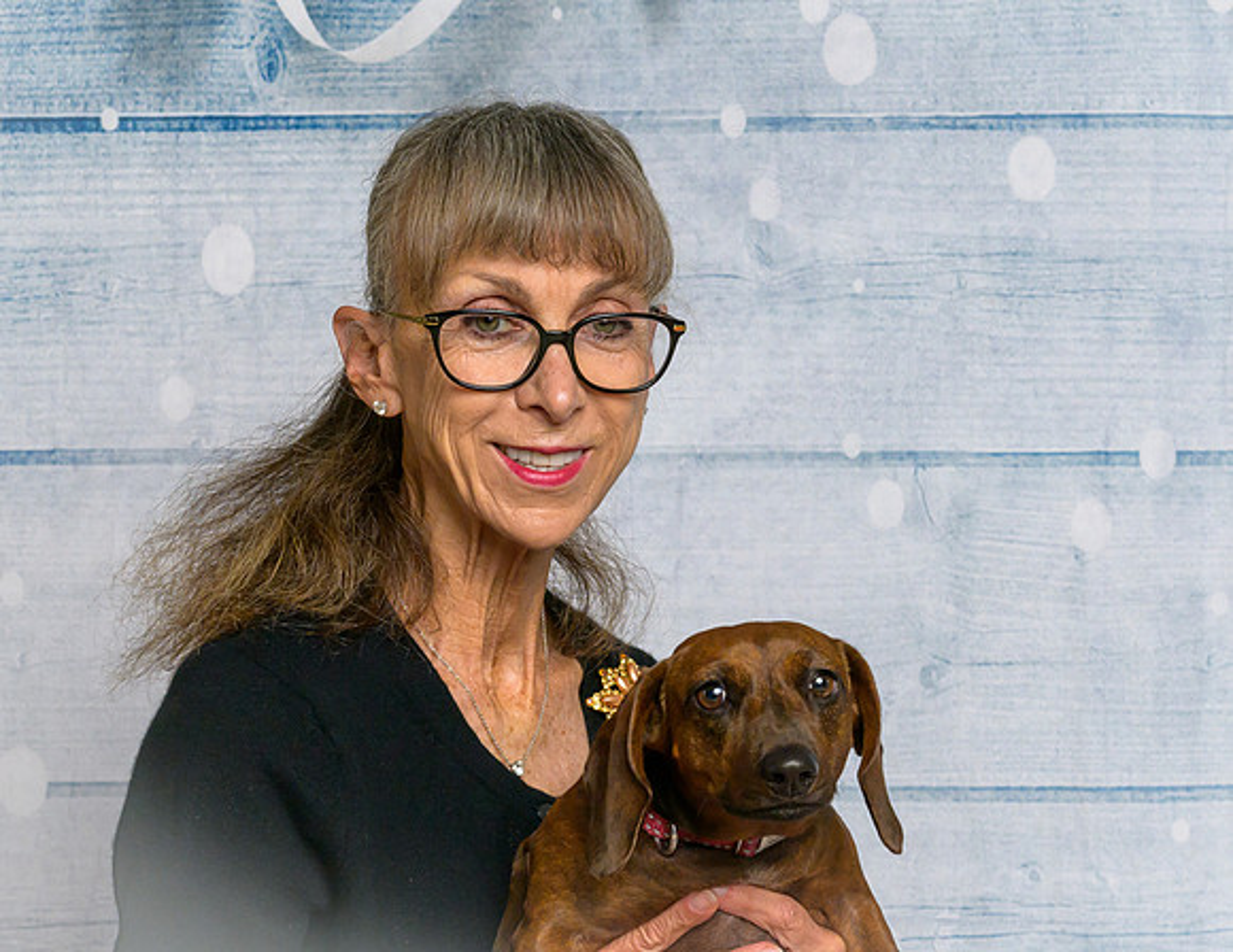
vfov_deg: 12.0
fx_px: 4468
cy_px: 957
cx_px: 841
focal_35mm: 124
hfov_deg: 15.7
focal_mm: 56
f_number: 10
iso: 400
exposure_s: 1/160
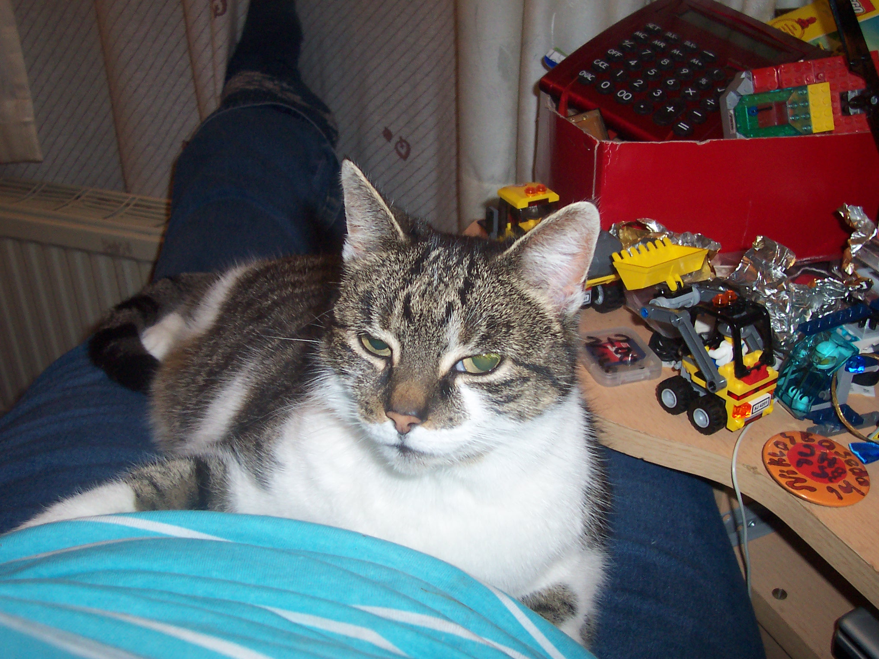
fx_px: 940
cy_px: 330
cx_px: 440
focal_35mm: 37
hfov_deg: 50.1
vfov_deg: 38.7
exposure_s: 1/60
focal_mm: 5.6
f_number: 2.8
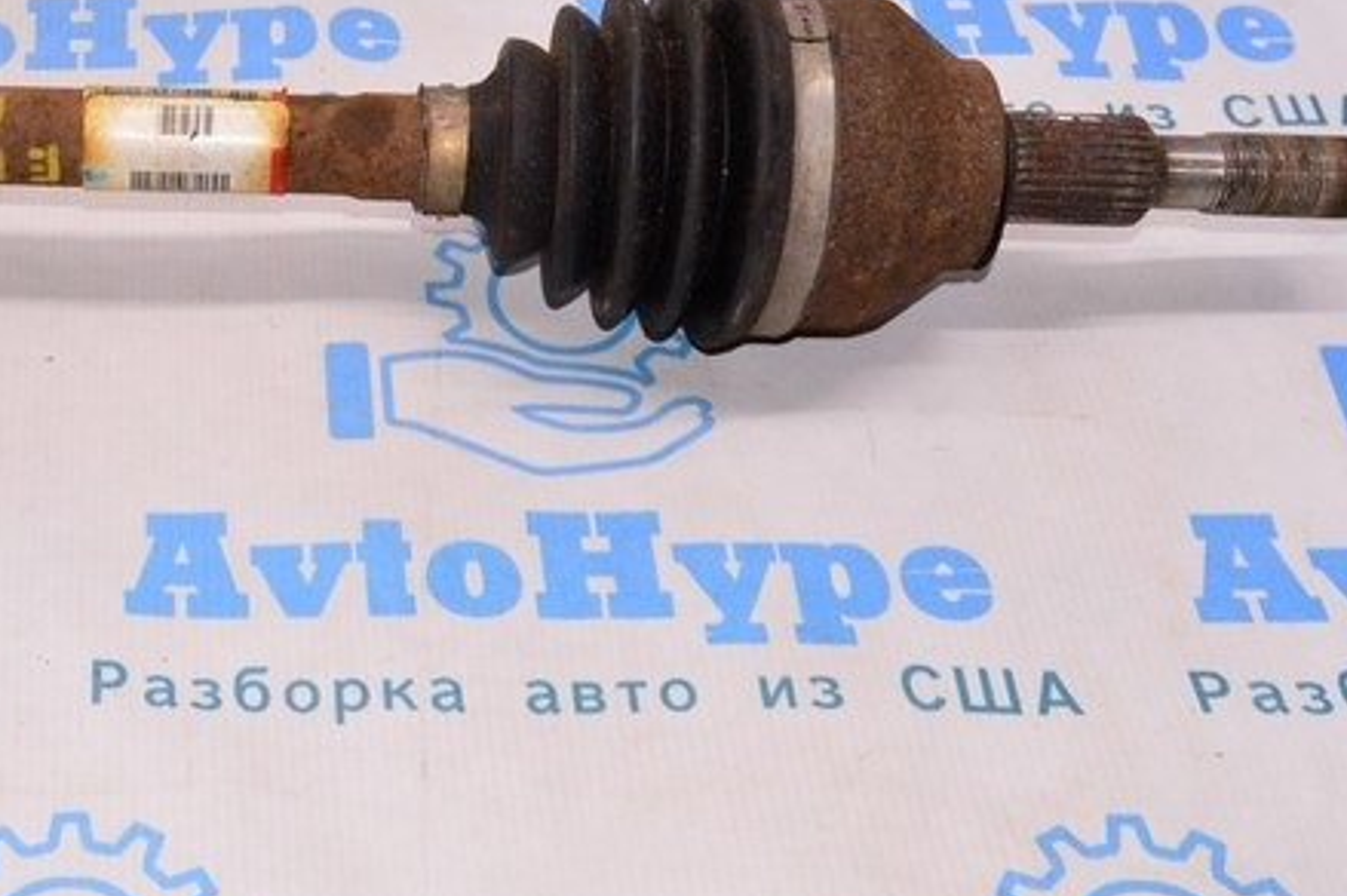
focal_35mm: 70
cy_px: 416
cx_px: -25
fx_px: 2617
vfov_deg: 19.4
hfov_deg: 27.1
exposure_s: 1/125
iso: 1600
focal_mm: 20
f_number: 8
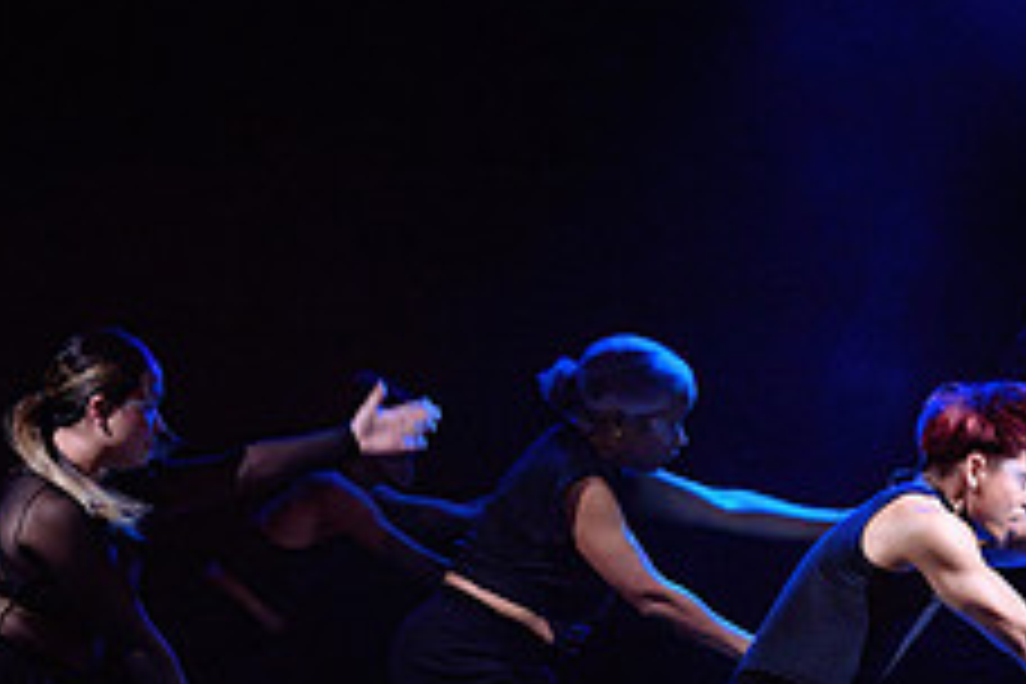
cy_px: 376
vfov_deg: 4.8
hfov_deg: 7.2
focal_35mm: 287
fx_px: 8179
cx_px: 990
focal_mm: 112
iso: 1600
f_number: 2.8
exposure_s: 1/200
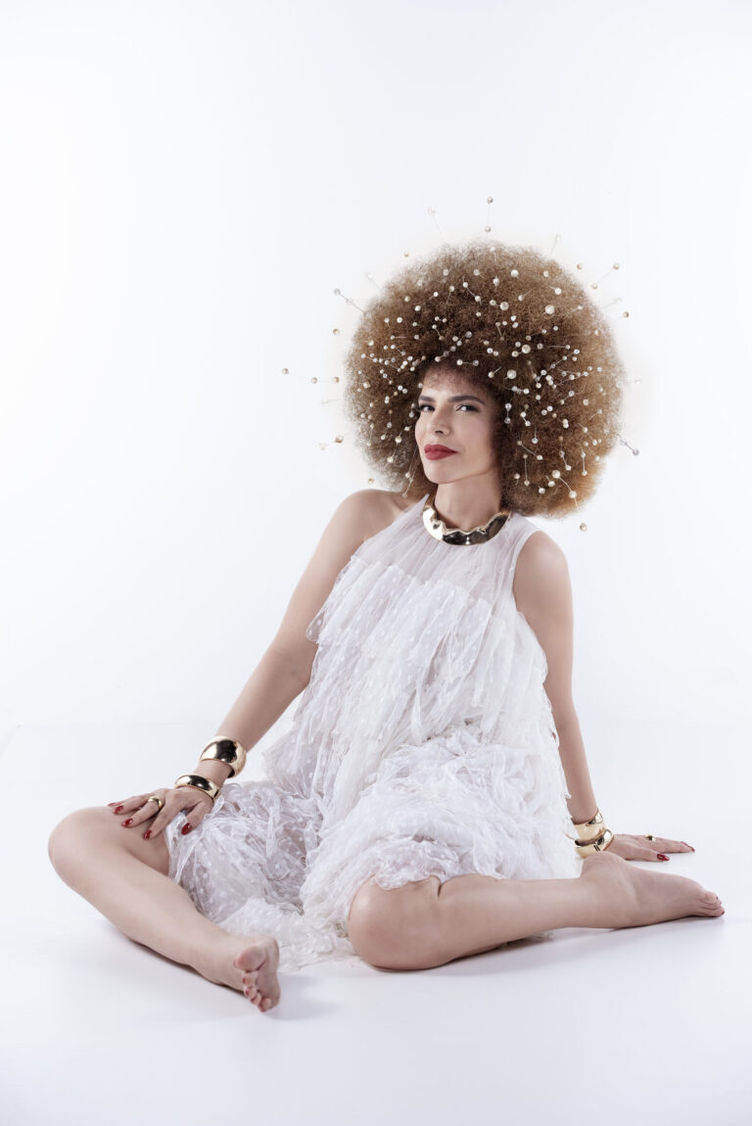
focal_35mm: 92
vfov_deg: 22.1
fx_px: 2879
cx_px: 376
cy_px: 563
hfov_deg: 14.9
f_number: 5.6
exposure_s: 1/60
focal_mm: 92
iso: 160
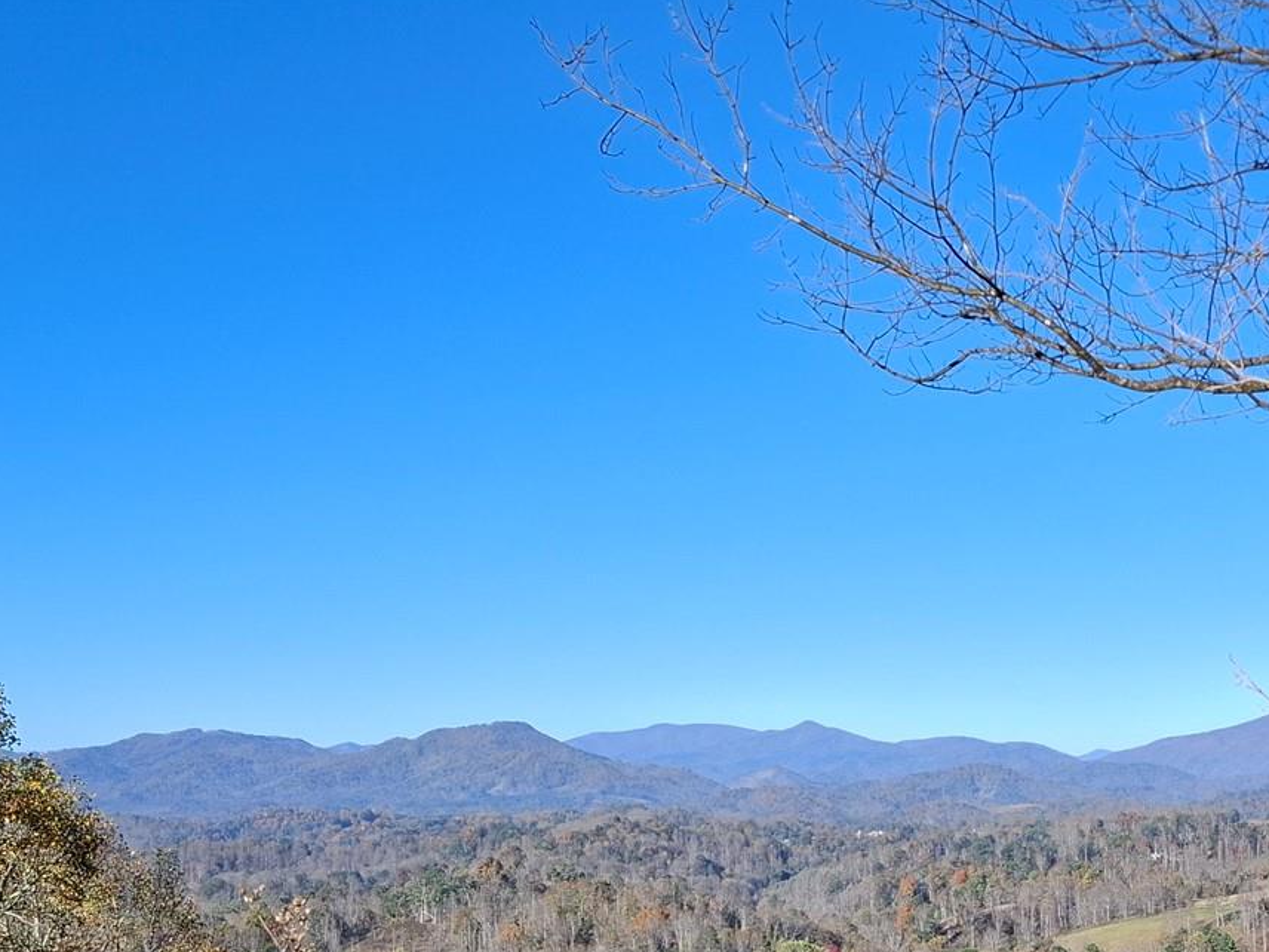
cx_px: 823
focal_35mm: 55
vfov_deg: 25.9
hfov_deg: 34.7
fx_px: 2016
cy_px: 823
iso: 50
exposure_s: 1/1672
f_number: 1.8
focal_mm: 5.54
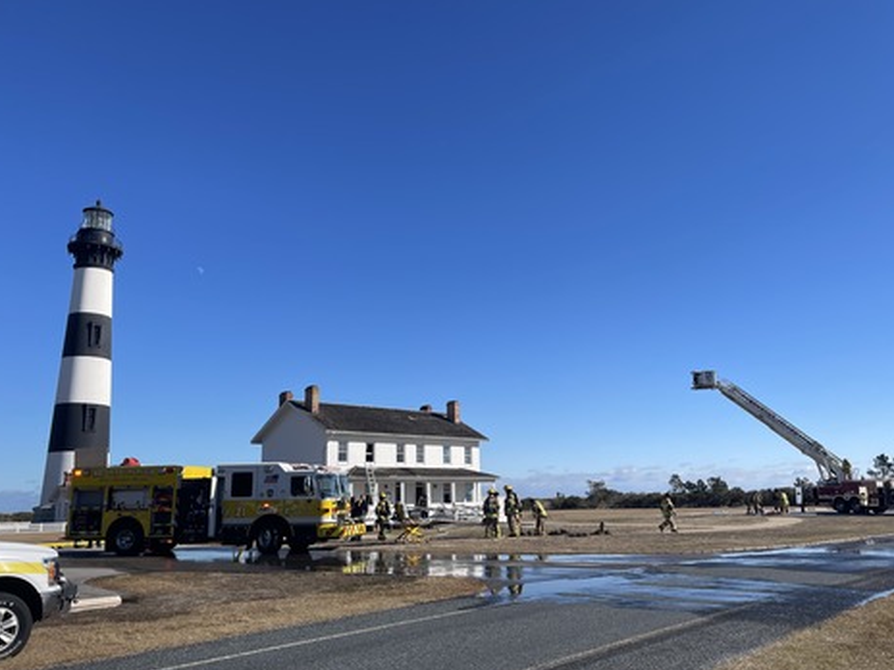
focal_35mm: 28
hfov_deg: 63.4
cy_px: 353
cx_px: 455
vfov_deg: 49.7
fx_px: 723
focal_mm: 4.2
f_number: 1.6
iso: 32
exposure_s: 1/4292
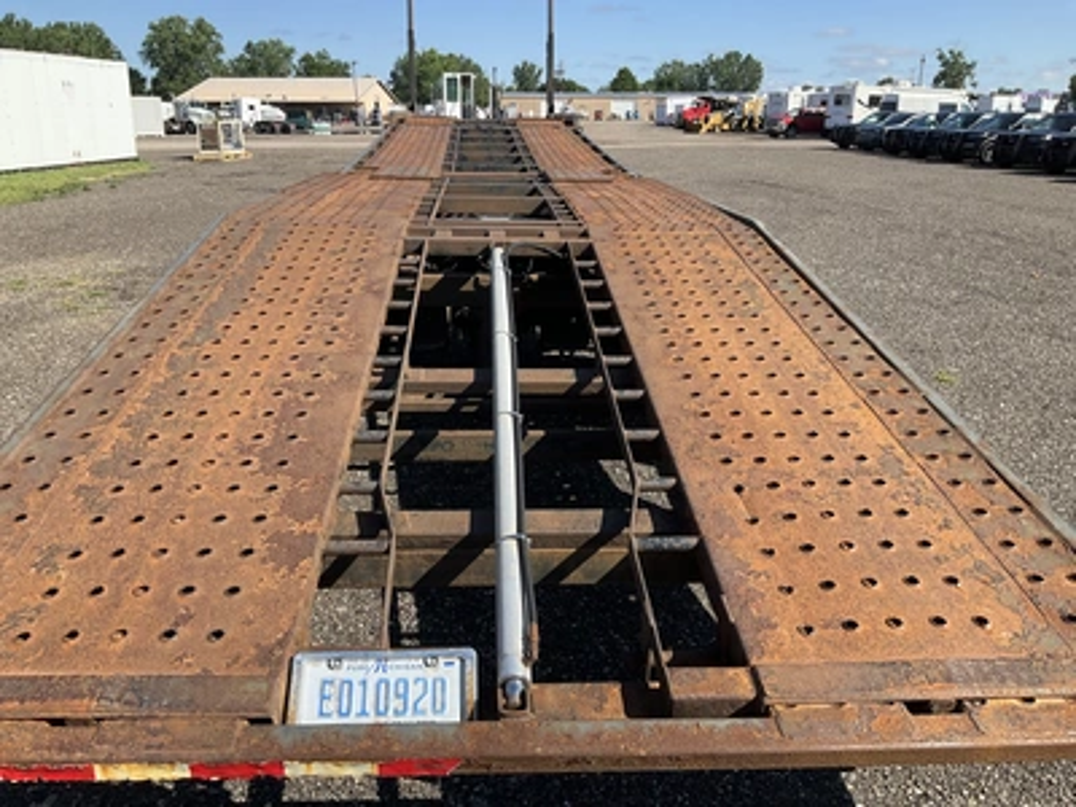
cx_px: 538
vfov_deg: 48.2
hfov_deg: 61.7
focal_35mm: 29
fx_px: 901
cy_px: 404
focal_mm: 3
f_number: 1.8
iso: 25
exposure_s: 1/1015
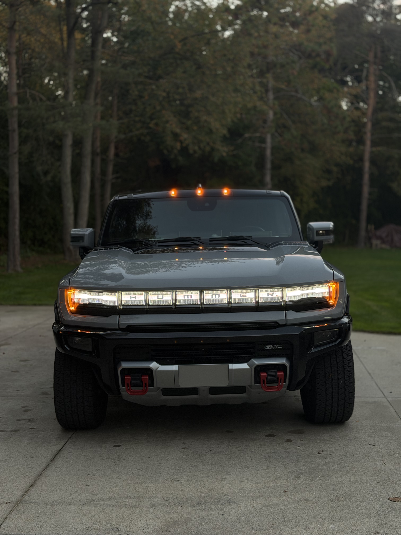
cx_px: 200
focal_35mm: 48
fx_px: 741
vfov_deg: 39.7
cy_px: 268
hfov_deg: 30.3
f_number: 1.78
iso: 80
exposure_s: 1/76
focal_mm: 6.76
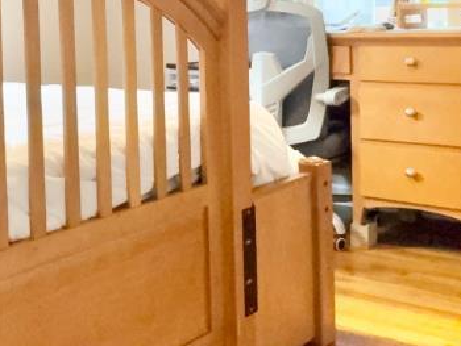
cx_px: 183
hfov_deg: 32.1
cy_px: 44
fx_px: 800
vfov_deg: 23.9
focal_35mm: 60
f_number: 2.2
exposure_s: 1/120
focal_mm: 2.22
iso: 200
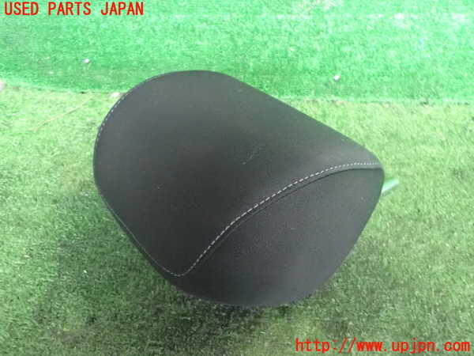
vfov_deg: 46.8
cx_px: 237
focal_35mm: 30
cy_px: 178
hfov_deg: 60.0
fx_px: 411
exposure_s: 1/200
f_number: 2.3
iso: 5000
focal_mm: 5.4
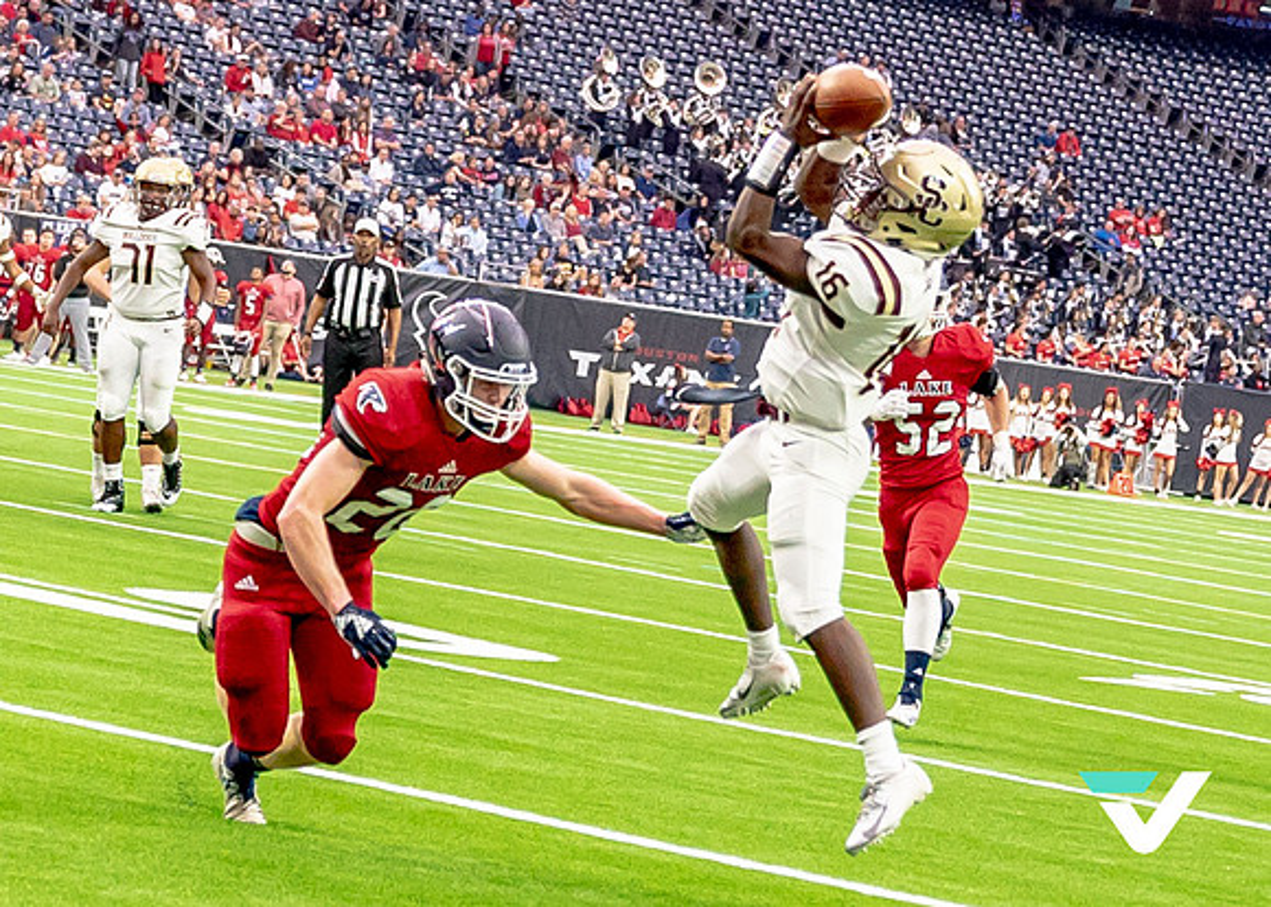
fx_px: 5765
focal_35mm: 160
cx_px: 667
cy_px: 355
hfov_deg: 12.6
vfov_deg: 9.0
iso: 2500
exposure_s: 1/2000
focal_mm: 48
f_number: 2.8
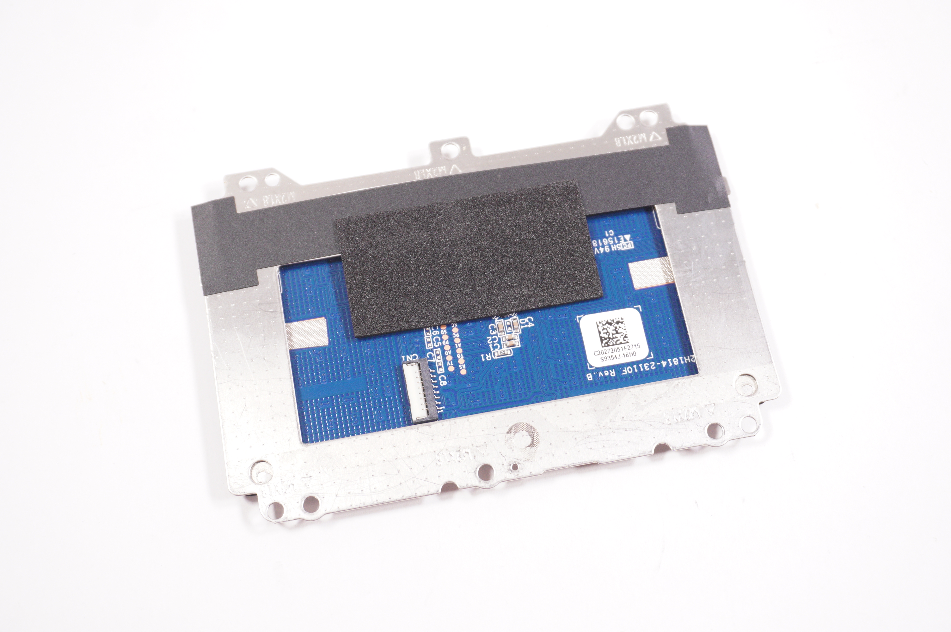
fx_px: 1188
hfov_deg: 43.6
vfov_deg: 29.8
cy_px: 316
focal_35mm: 45
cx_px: 476
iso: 1000
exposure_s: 1/200
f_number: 5.6
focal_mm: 30
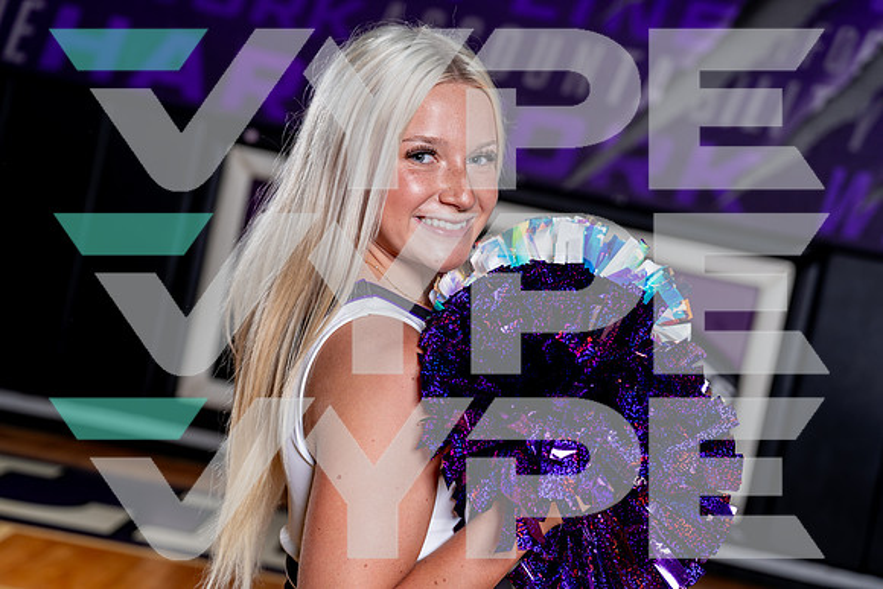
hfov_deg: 33.9
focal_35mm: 59
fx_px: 1447
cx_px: 442
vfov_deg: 23.0
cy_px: 294
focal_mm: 58
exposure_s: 1/250
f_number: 4
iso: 100
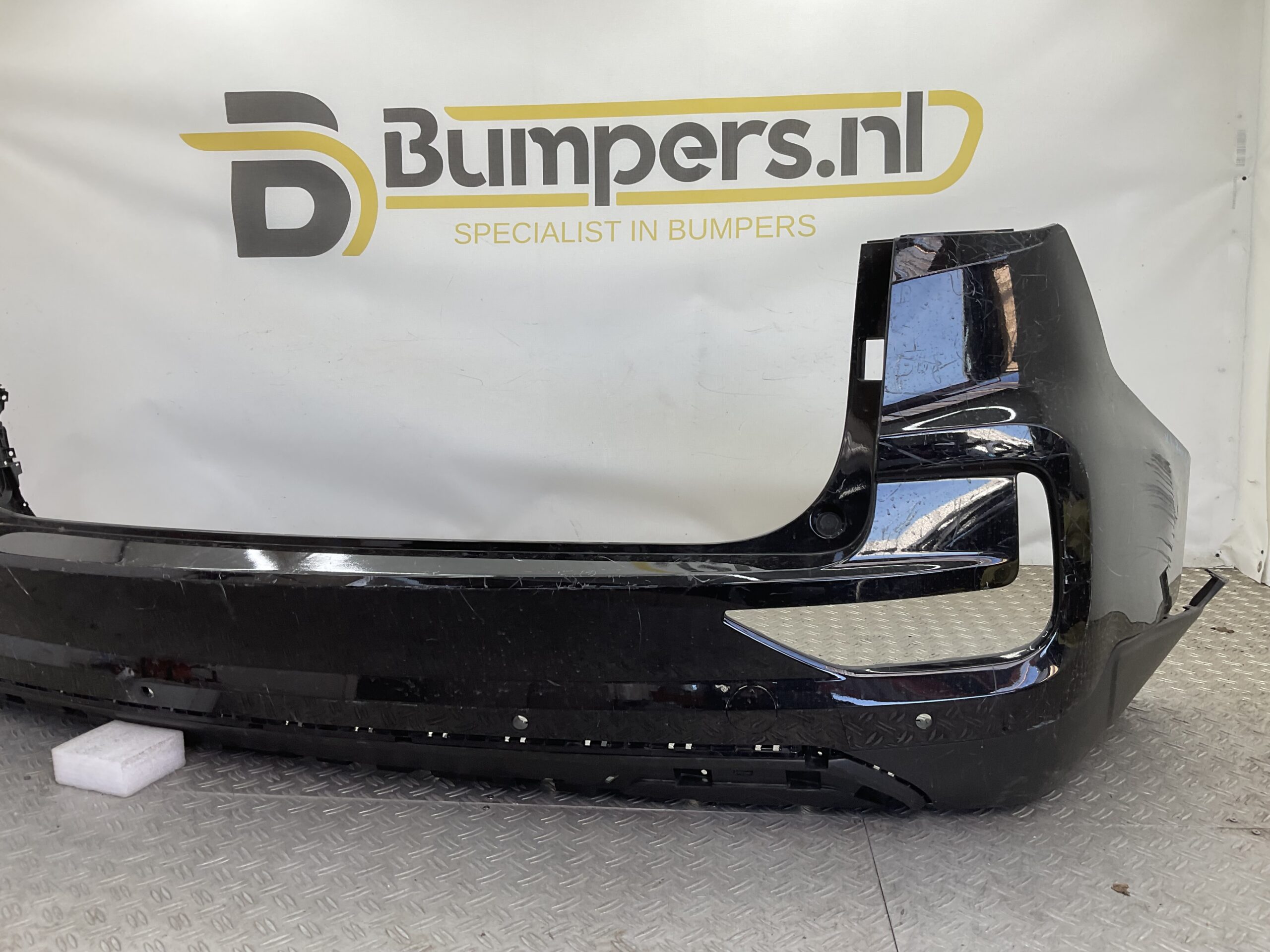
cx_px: 635
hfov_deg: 61.7
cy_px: 476
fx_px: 1064
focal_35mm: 29
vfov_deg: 48.2
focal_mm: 3
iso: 20
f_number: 1.8
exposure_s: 1/120
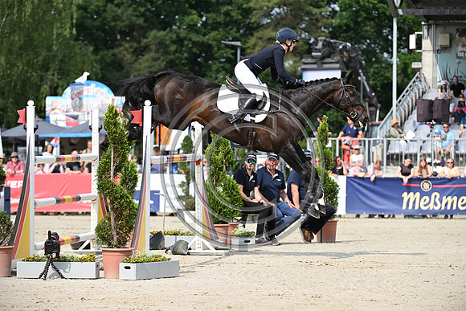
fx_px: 2589
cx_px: 233
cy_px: 156
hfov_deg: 10.3
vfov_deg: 6.9
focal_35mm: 200
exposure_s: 1/1250
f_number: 5.6
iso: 320
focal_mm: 200
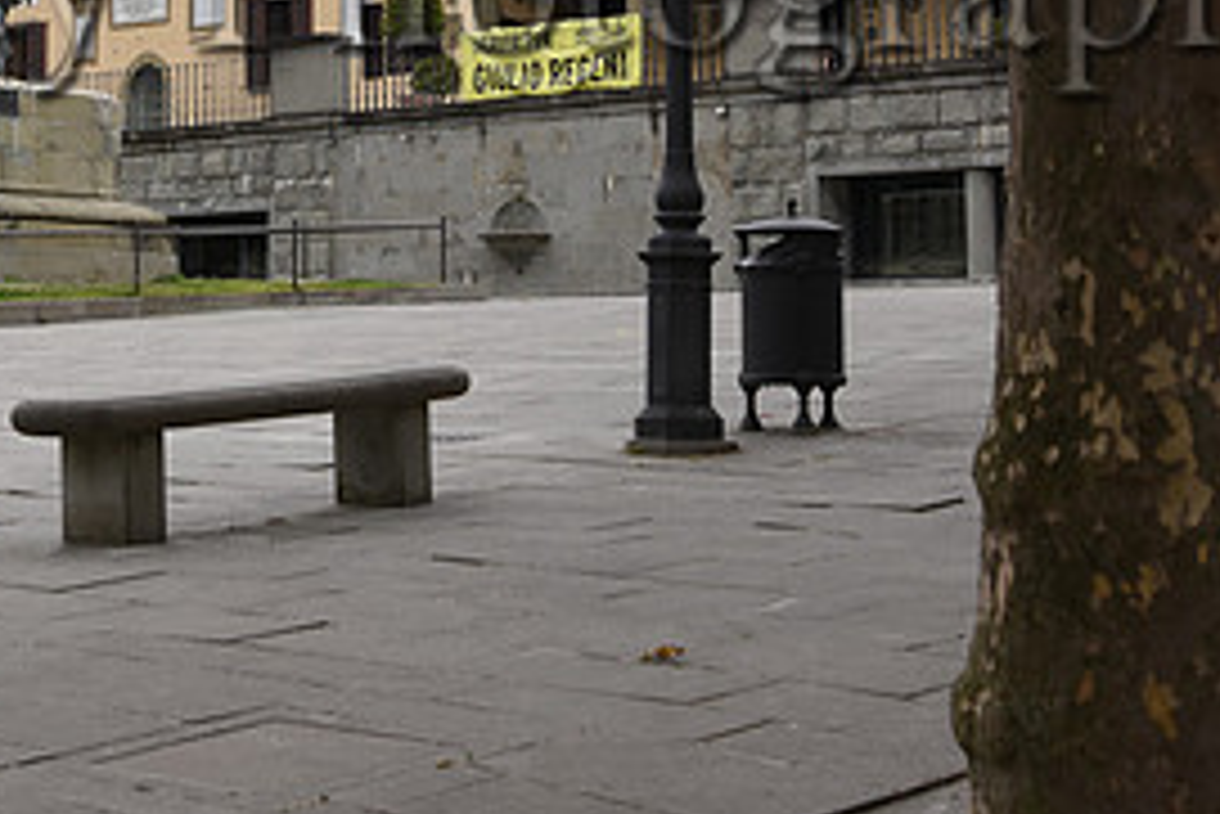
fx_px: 3051
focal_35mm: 90
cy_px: -7
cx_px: 194
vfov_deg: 14.9
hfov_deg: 22.2
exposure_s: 1/400
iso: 320
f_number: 9
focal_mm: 42
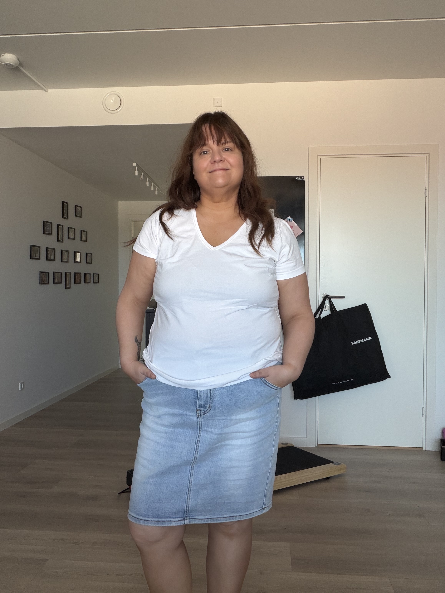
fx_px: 514
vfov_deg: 60.0
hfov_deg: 46.8
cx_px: 222
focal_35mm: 30
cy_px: 296
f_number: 1.9
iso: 80
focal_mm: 2.71
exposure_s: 1/68
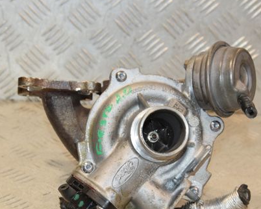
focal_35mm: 101
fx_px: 779
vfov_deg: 15.3
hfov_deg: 19.0
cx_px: 133
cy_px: 130
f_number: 7.1
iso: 1600
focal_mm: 45
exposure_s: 1/200
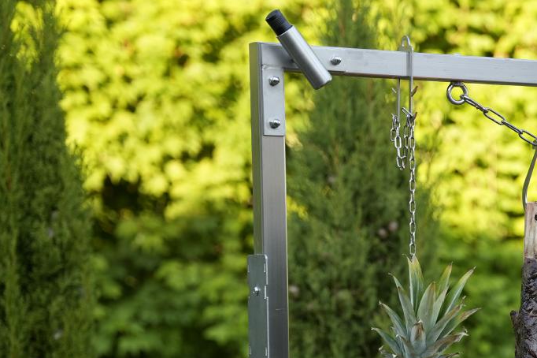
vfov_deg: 9.6
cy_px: 416
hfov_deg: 14.1
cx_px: 654
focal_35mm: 141
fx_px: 2095
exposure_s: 1/250
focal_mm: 49.9
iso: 200
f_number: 3.2
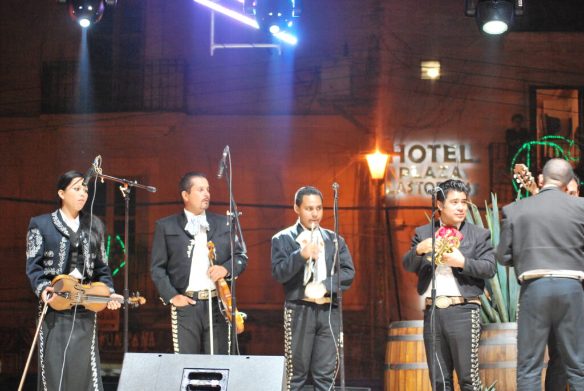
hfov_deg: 24.6
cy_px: 196
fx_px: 1340
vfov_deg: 16.6
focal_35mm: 82
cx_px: 292
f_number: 4
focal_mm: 55
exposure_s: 1/30
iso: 800
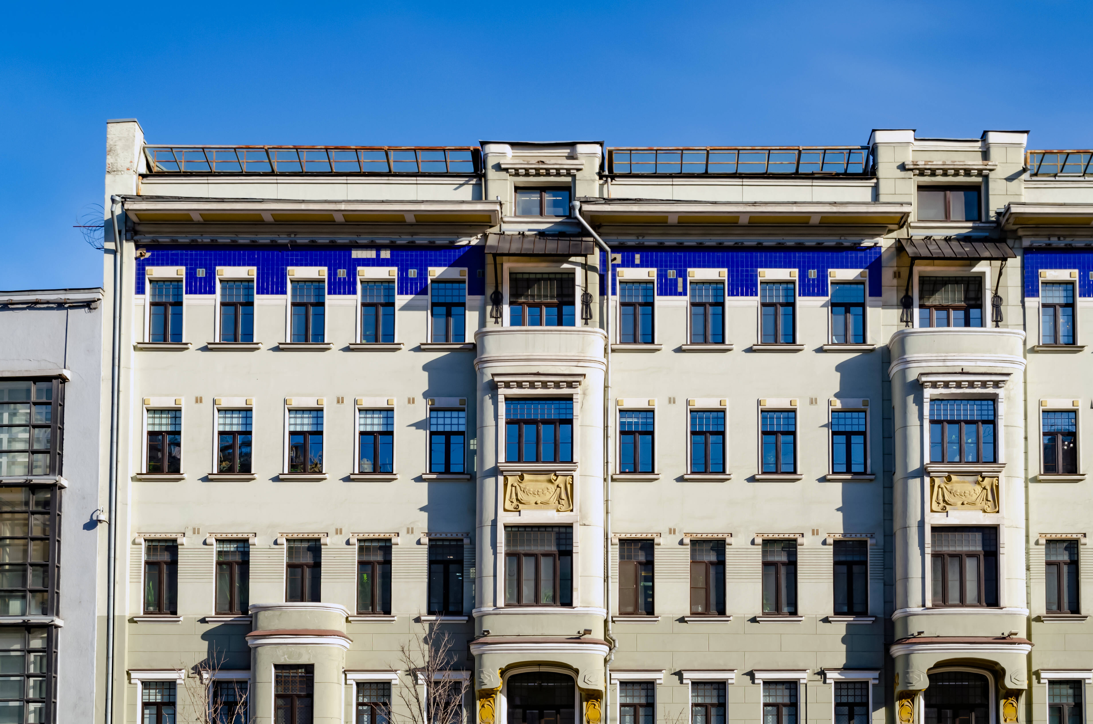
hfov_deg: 39.0
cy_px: 362
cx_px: 546
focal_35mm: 51
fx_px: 1545
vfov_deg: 26.4
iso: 100
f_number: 8
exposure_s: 1/250
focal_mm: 34
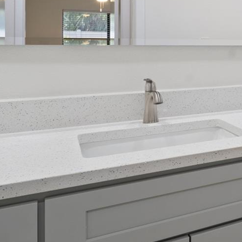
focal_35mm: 47
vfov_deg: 35.0
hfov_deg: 28.0
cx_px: 334
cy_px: 51
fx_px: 372
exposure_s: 1
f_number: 8
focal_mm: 17
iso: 320
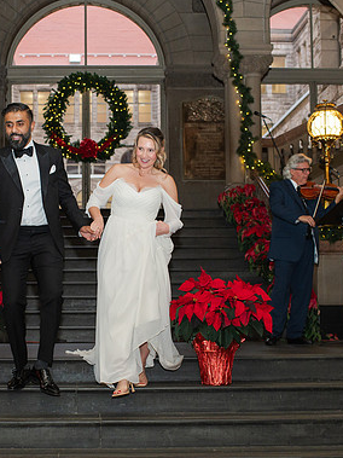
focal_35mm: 62
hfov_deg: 23.5
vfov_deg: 31.2
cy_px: 265
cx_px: 96
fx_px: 820
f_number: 3.5
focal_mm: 35
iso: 1000
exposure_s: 1/200
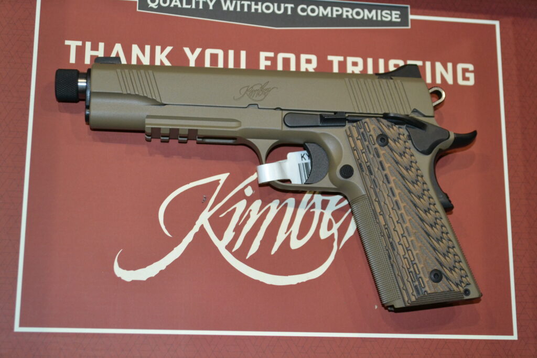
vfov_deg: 22.6
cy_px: 179
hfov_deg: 33.4
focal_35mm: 60
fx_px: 895
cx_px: 268
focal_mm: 40
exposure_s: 1/60
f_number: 5.3
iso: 1400
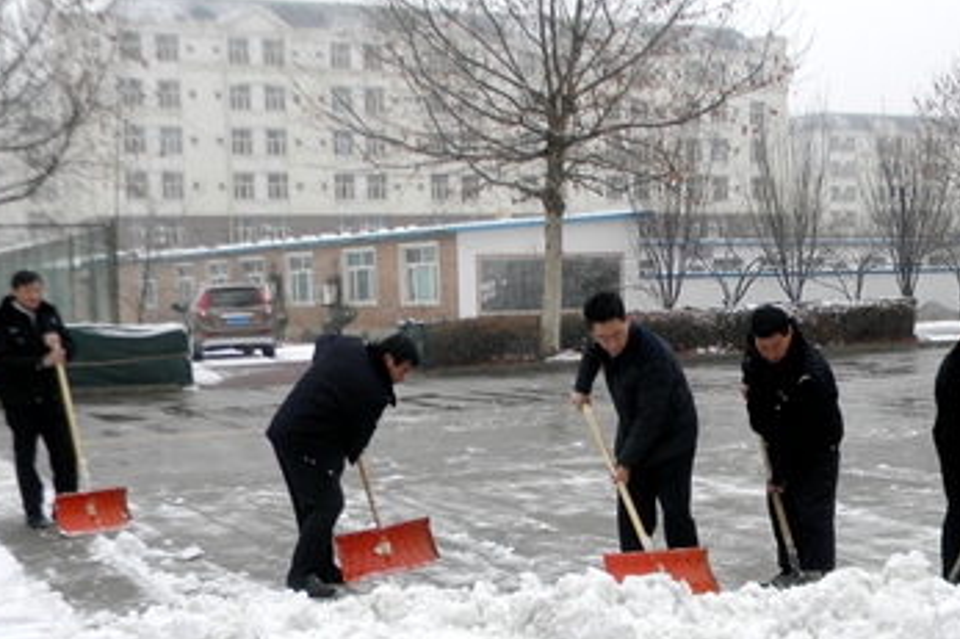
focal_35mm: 54
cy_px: 414
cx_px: 609
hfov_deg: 36.6
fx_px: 1439
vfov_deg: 24.9
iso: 80
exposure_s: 1/135
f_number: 3.7
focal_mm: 6.4
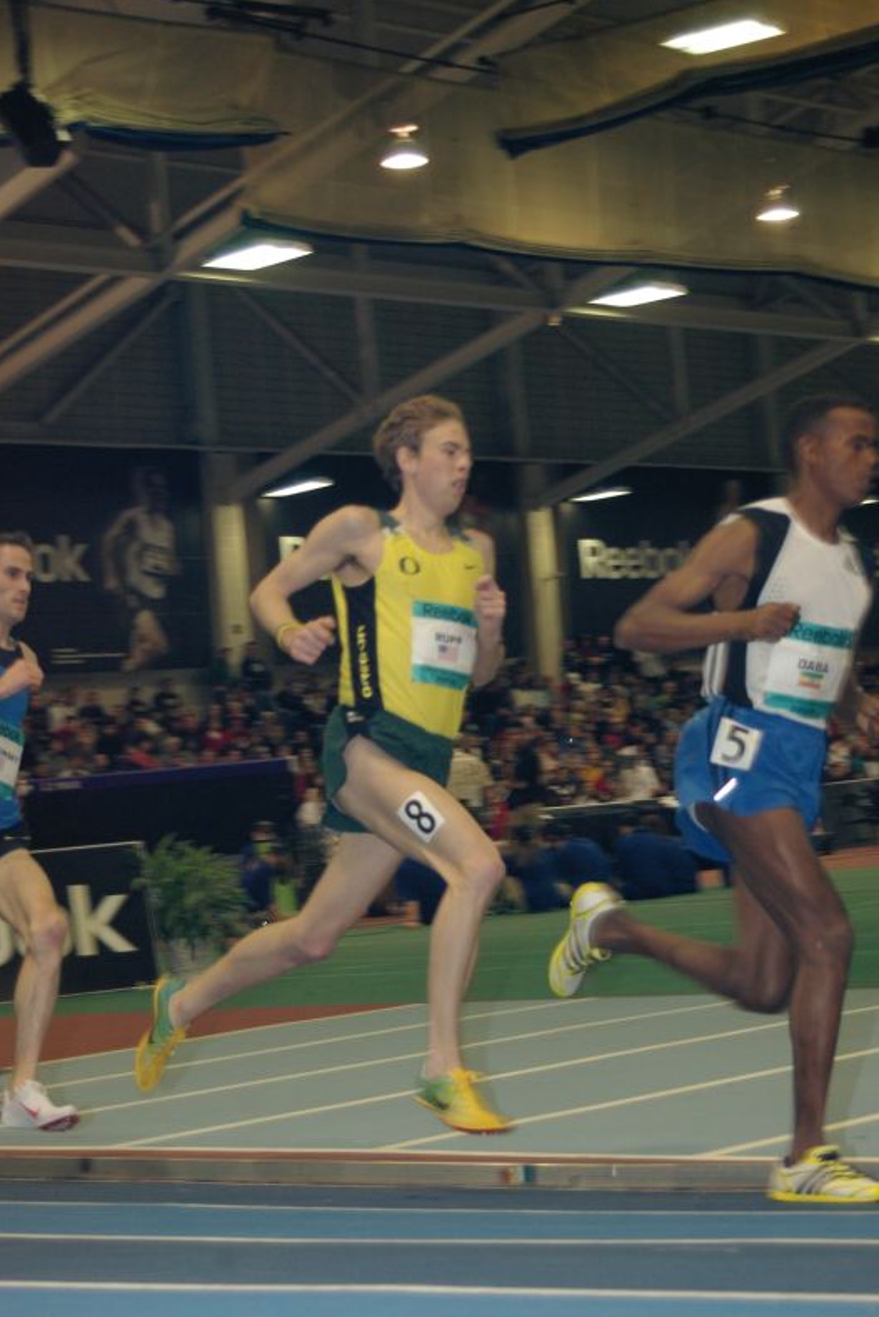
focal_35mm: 81
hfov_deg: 17.0
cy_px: 657
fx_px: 2947
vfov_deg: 25.2
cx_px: 444
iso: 800
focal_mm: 53
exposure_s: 1/125
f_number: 6.3
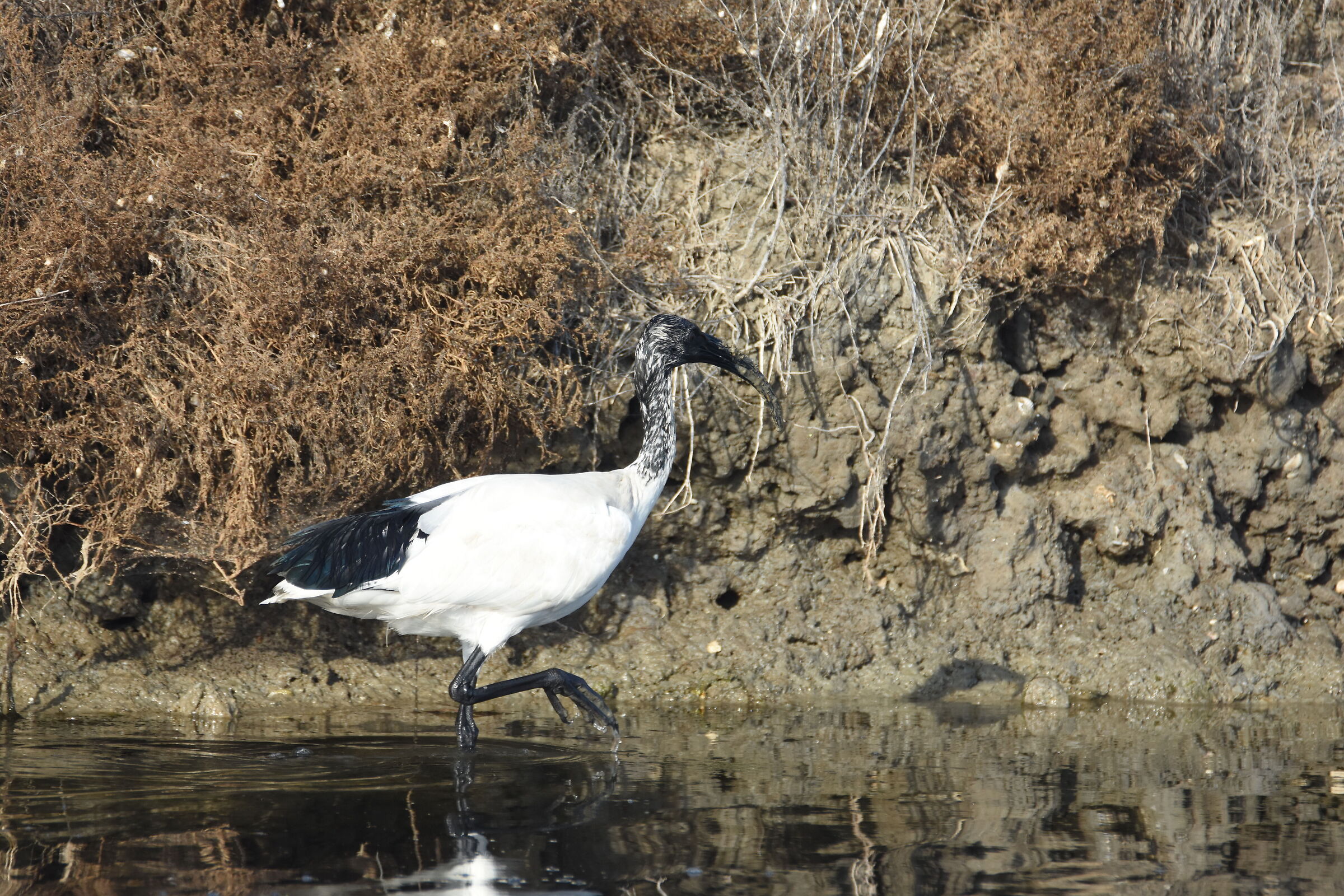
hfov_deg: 2.3
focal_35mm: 900
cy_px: 448
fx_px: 33597
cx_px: 672
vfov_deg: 1.5
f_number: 7.1
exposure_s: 1/1600
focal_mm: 600
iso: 640
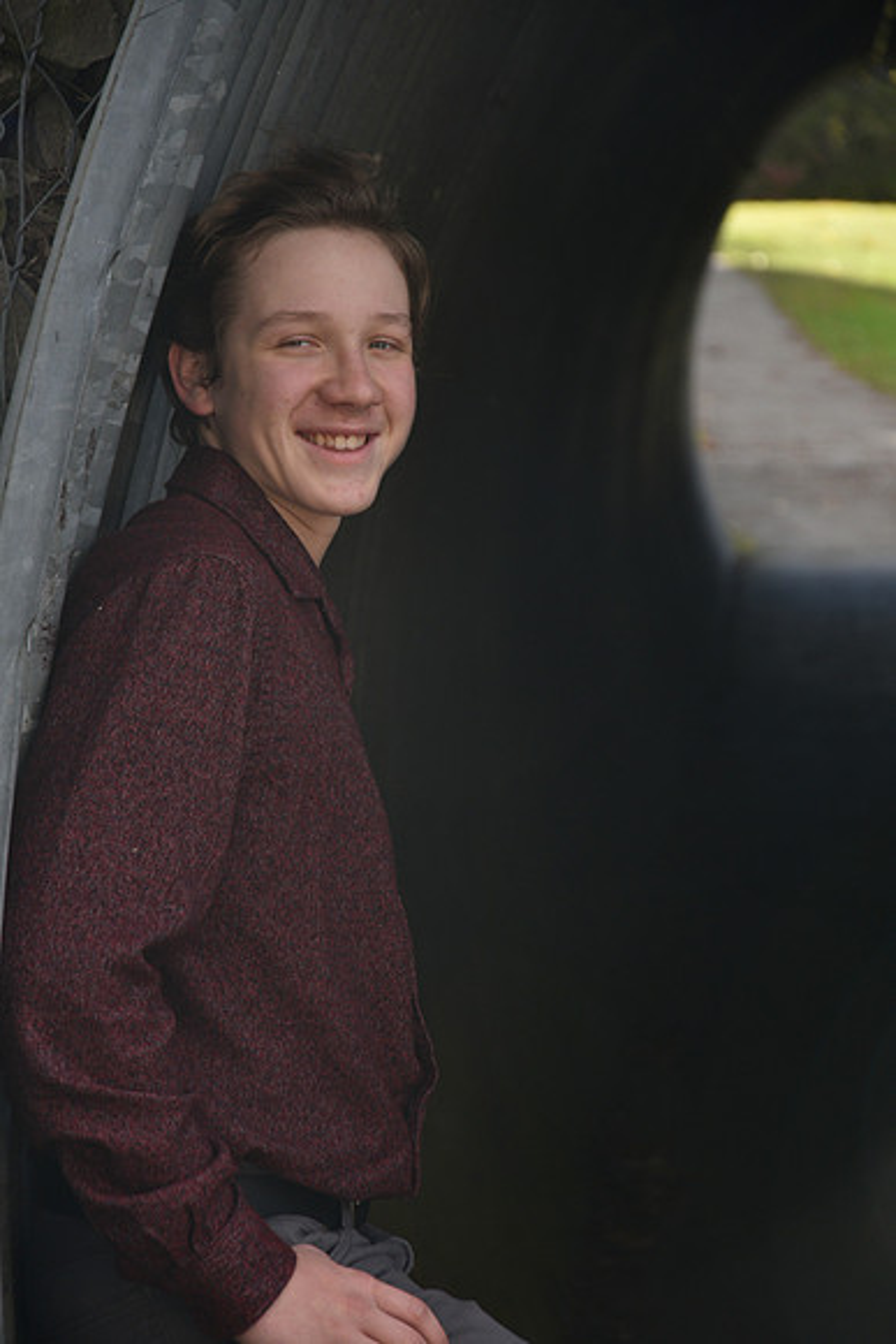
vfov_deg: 13.0
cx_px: 448
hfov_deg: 8.7
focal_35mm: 158
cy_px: 672
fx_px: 5876
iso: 200
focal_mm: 105
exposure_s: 1/250
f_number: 5.6
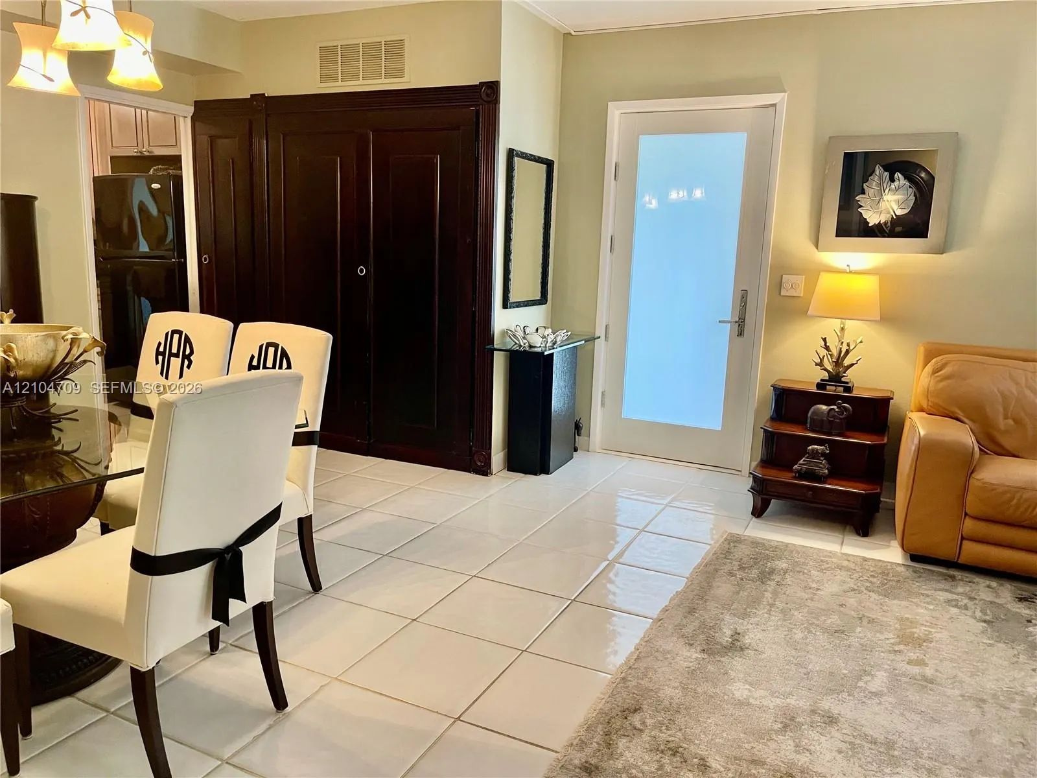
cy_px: 389
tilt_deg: -11.9
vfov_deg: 54.9
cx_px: 518
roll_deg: -1.7
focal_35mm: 25
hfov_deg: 69.4
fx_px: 749
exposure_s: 1/60
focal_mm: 5.1
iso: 250
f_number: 1.6
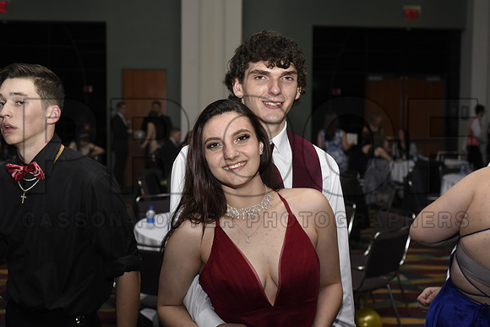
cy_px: 164
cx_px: 245
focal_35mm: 50
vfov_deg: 27.0
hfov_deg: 39.6
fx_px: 681
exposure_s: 1/200
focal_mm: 50
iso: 2500
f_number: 5
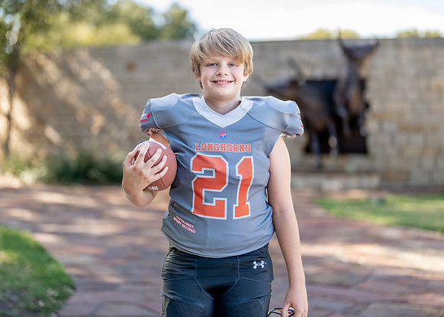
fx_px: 753
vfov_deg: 23.8
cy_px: 136
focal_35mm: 60
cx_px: 215
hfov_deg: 32.9
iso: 100
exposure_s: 1/1000
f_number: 1.2
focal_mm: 50
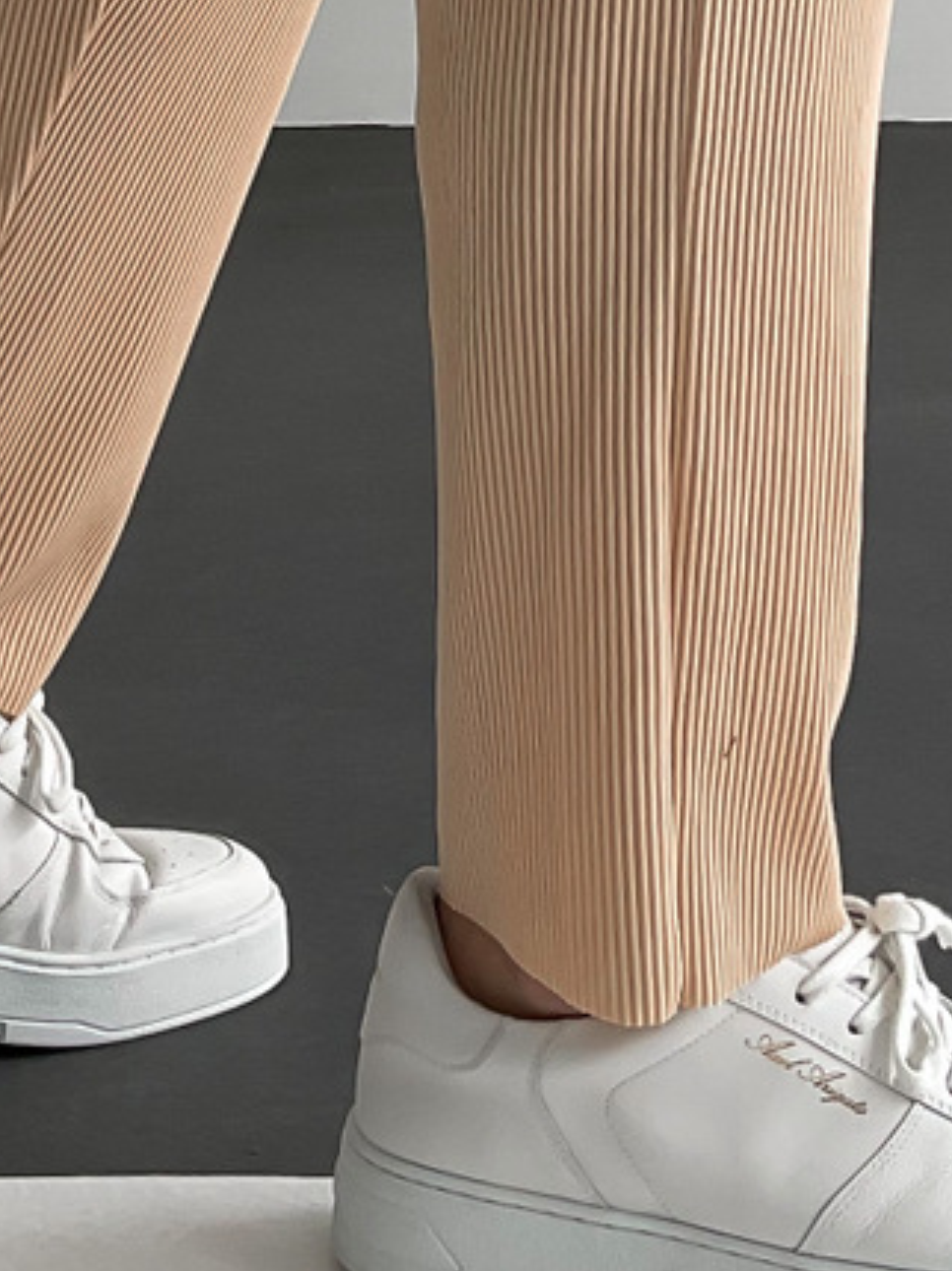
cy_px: -263
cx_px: 169
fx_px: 3964
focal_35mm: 108
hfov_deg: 13.6
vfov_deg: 17.4
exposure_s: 1/120
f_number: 1.8
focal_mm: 3
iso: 20
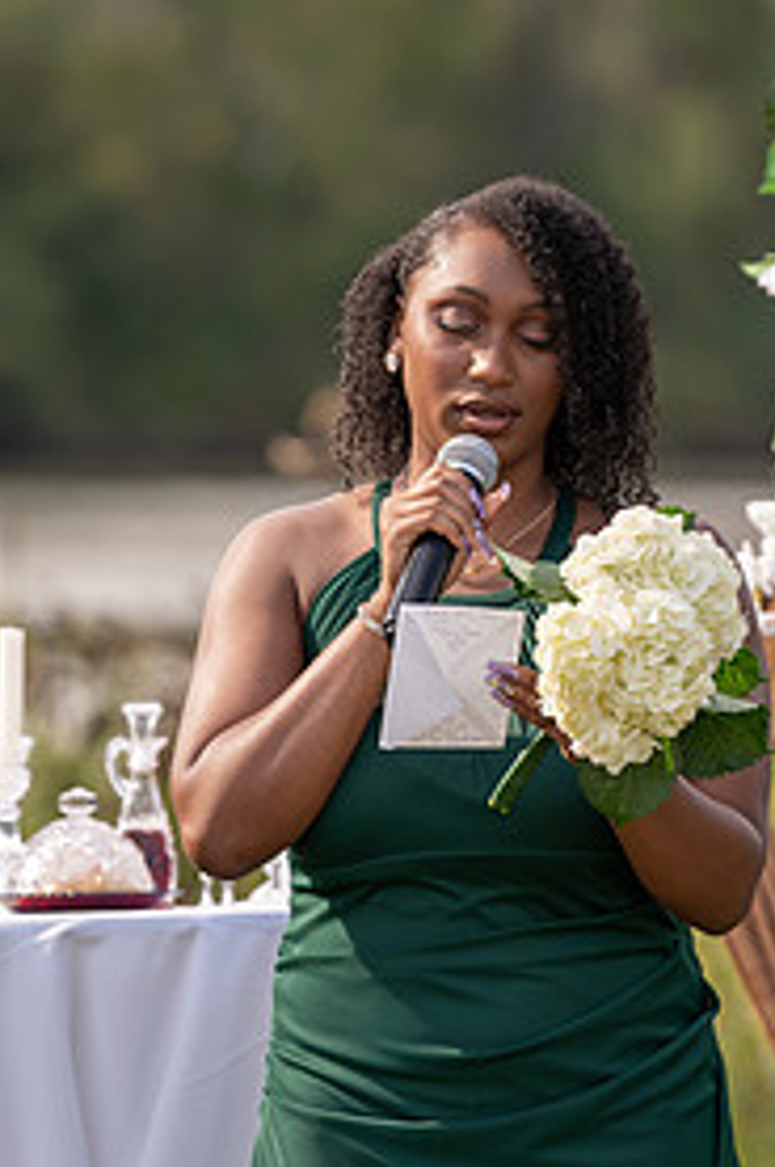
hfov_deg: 4.3
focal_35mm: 322
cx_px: 480
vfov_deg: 6.4
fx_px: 10423
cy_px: 577
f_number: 4
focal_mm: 198
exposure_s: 1/500
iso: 100
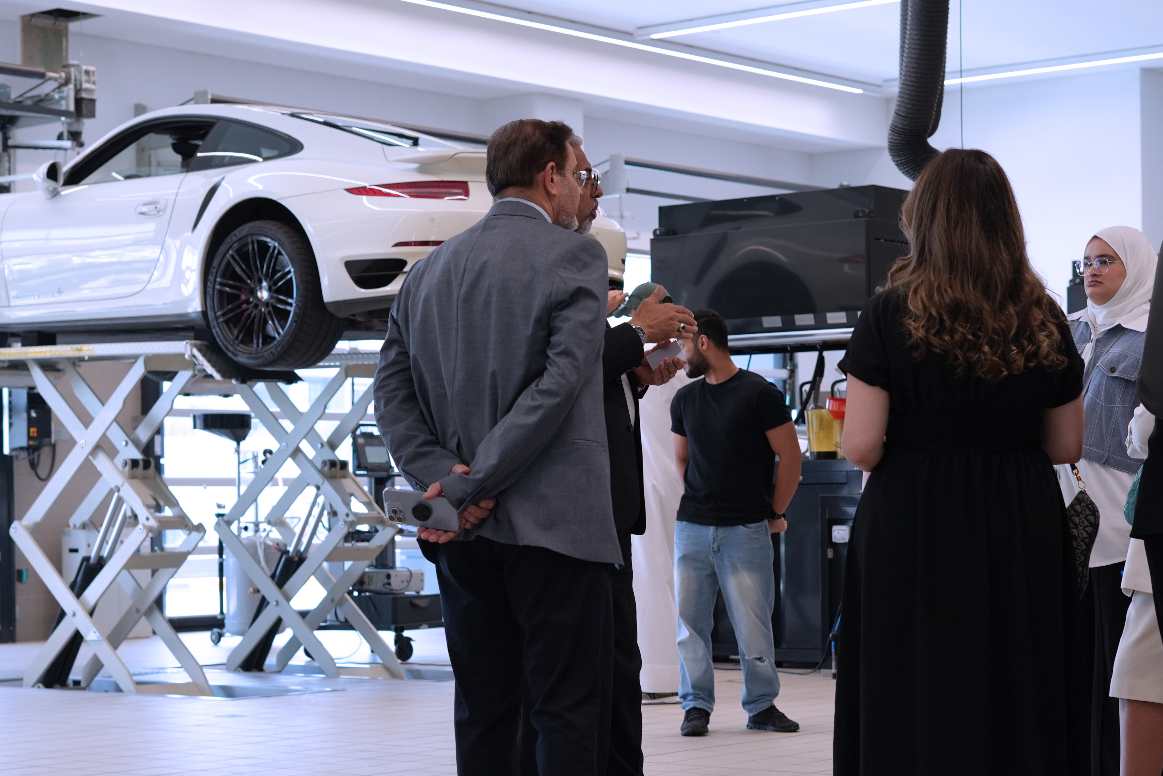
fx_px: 2423
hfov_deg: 26.9
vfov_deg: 18.1
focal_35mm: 75
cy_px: 518
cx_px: 688
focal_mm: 50
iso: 500
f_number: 4
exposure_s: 1/160
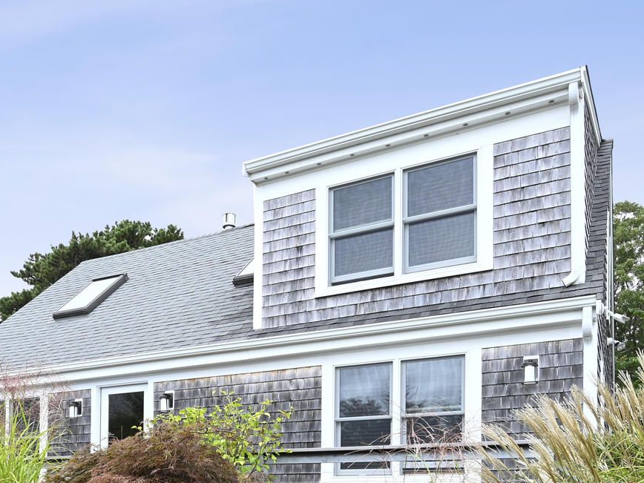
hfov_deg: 52.8
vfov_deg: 38.4
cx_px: 207
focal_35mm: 34
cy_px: 451
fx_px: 633
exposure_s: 1/80
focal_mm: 16
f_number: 6.3
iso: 200
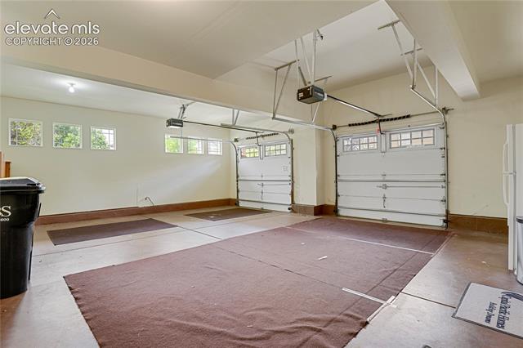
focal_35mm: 17
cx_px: 262
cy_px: 174
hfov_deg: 93.3
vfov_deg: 70.4
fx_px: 247
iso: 250
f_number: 8
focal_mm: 17
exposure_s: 1.6
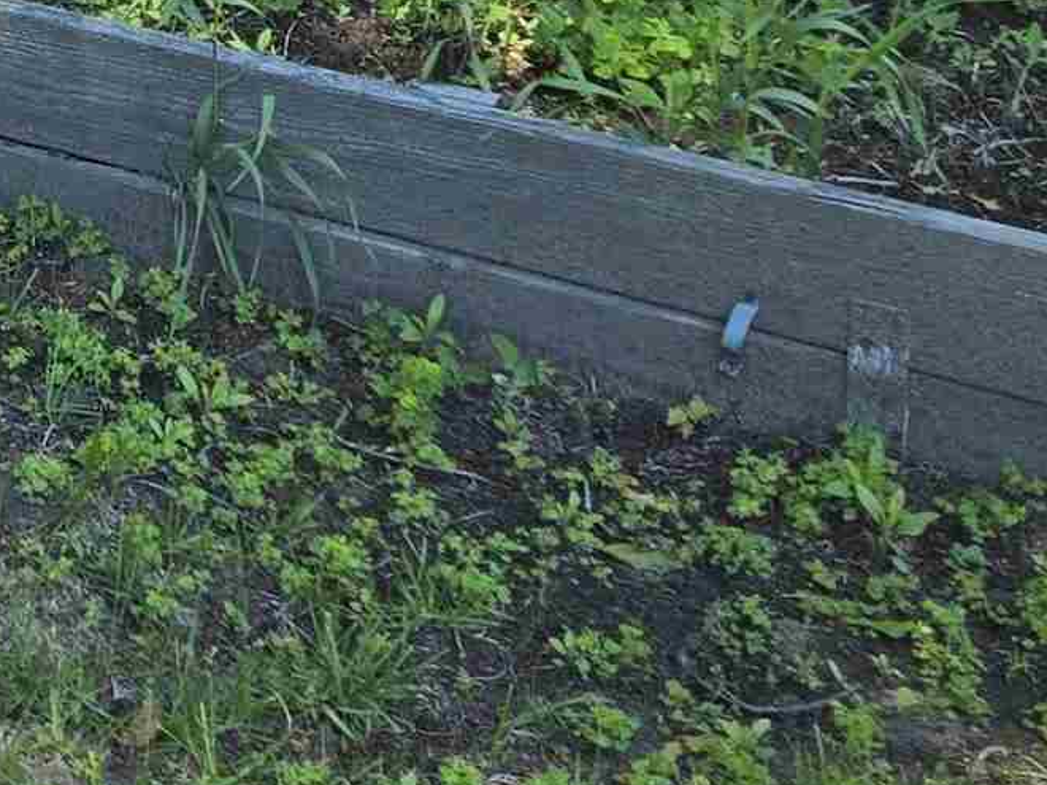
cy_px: -566
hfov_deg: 16.5
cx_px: -574
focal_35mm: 107
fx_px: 3236
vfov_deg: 12.7
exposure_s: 1/292
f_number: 1.8
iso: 25
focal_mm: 5.4
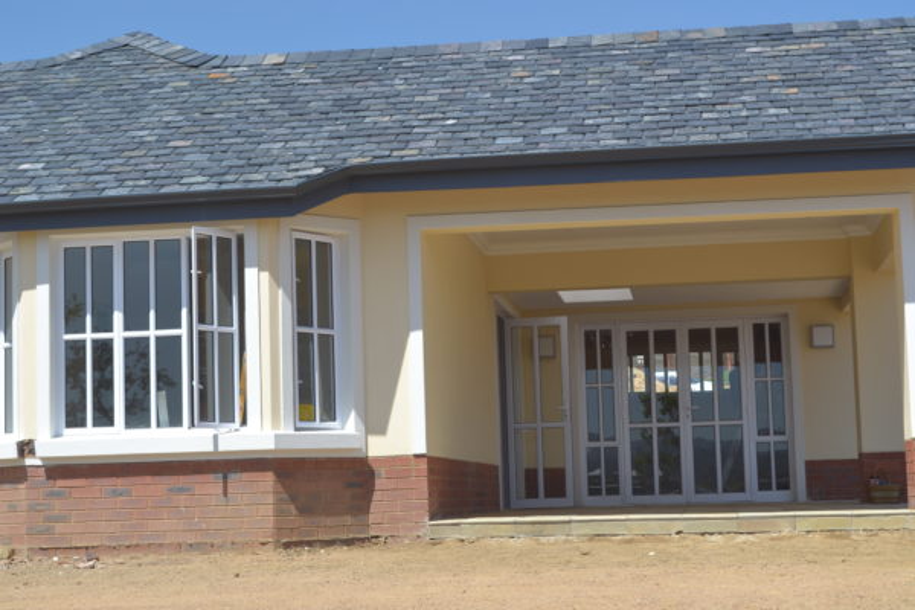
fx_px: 1754
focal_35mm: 69
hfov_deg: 29.2
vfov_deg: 19.7
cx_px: 458
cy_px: 305
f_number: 7.1
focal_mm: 46
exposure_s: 1/200
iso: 100
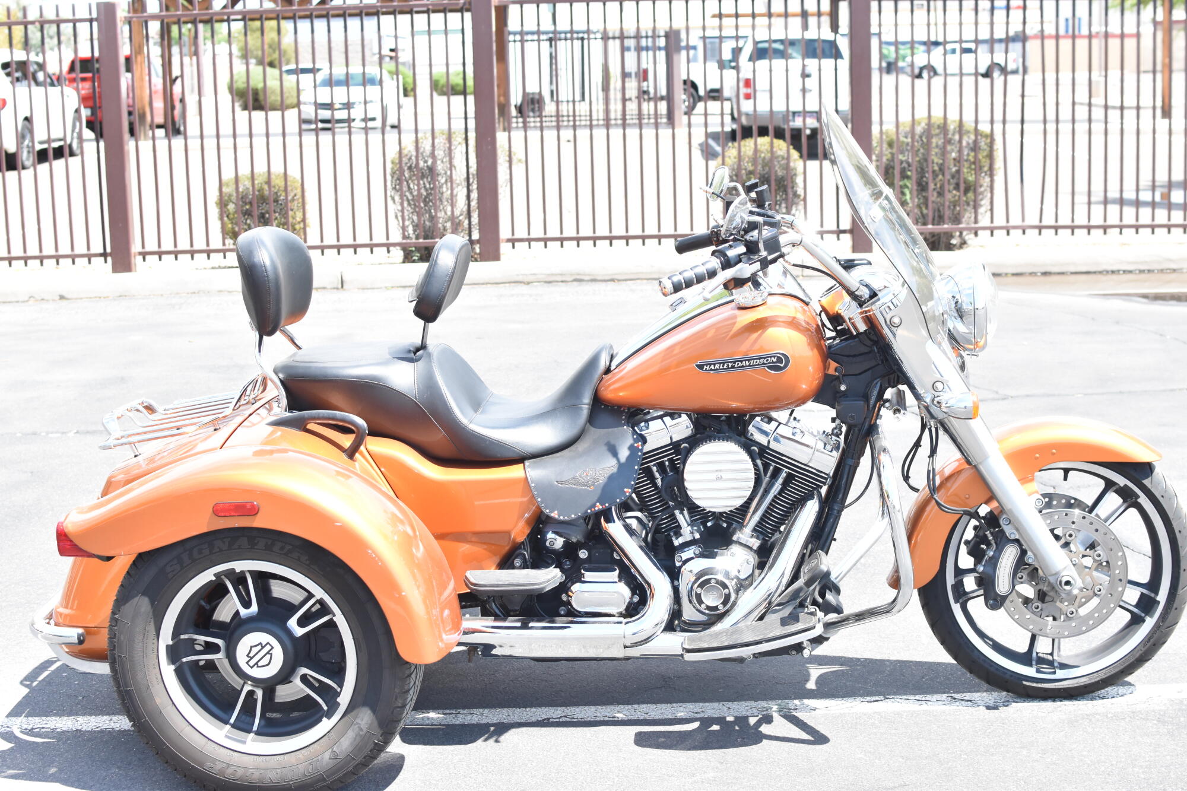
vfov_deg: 25.7
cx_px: 594
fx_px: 1731
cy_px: 396
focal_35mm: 52
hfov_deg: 37.9
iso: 800
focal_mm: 35
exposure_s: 1/1250
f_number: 4.5
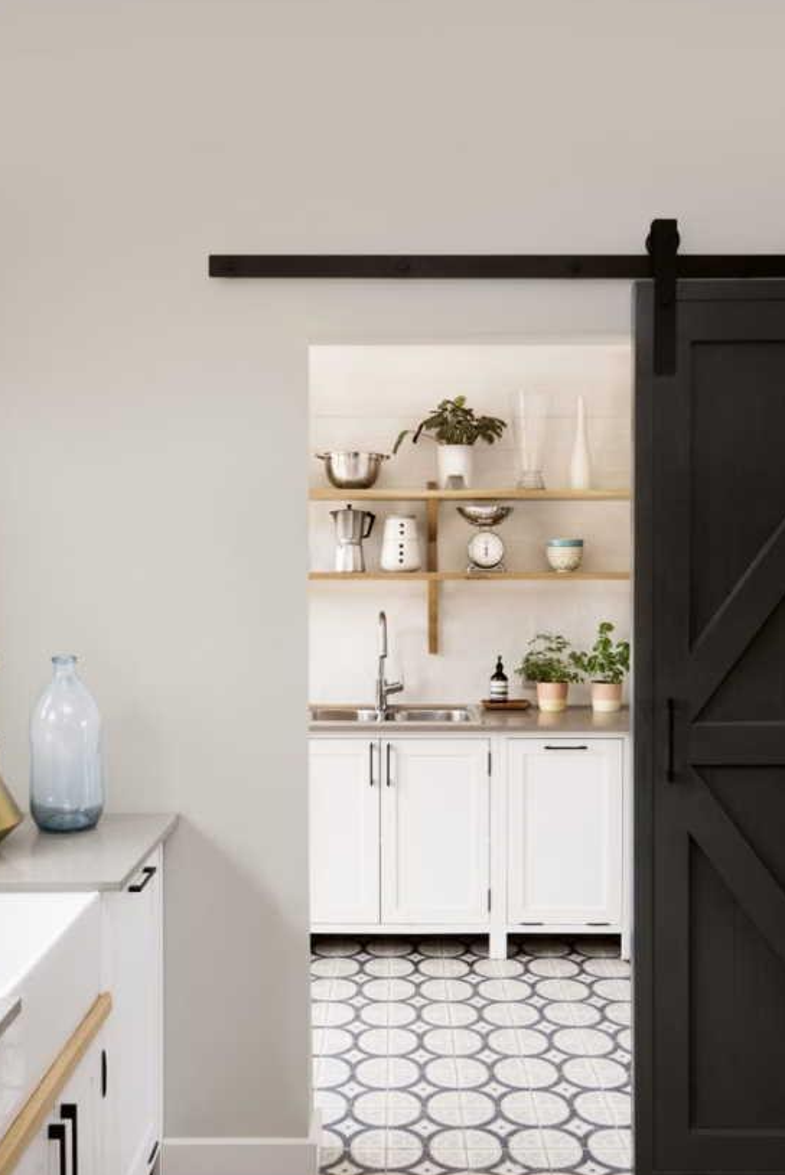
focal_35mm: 32
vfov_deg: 58.6
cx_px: 369
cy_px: 639
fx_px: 1045
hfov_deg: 41.2
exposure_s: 1/40
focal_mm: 29
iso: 320
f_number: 8
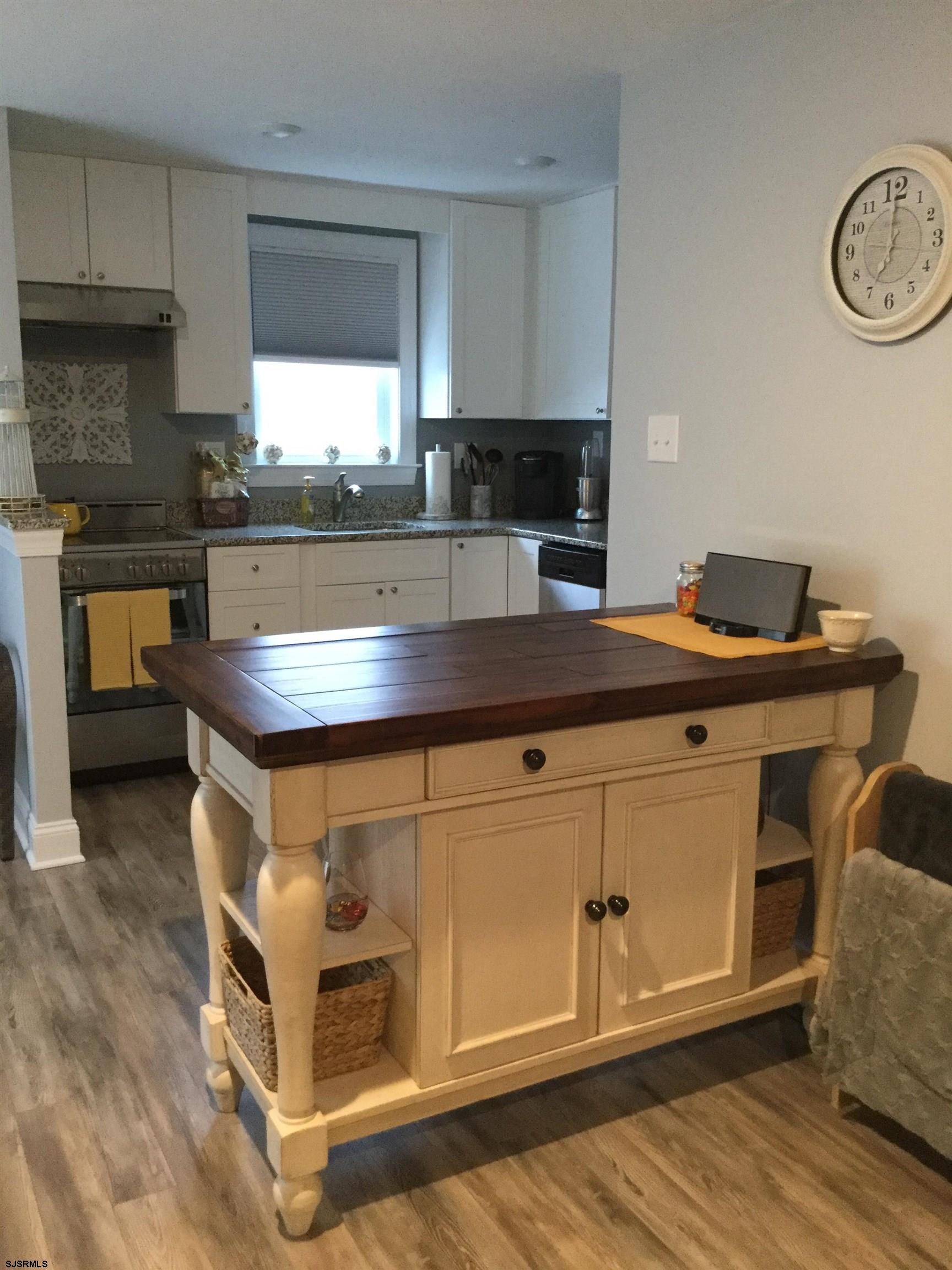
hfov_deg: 45.4
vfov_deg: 58.4
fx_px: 1137
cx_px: 476
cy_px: 635
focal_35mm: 31
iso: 200
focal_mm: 3.3
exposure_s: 1/15
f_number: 2.4
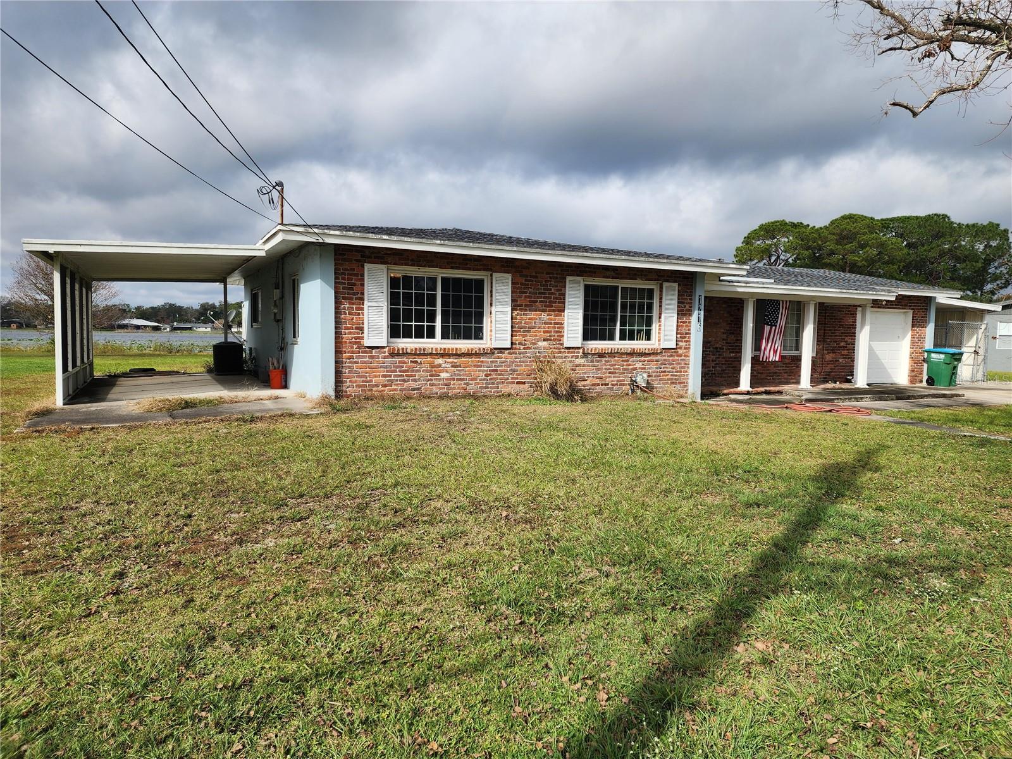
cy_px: 380
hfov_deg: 73.9
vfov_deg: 58.9
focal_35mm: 23
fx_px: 672
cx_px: 506
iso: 12
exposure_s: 1/1453
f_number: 1.8
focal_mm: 6.4
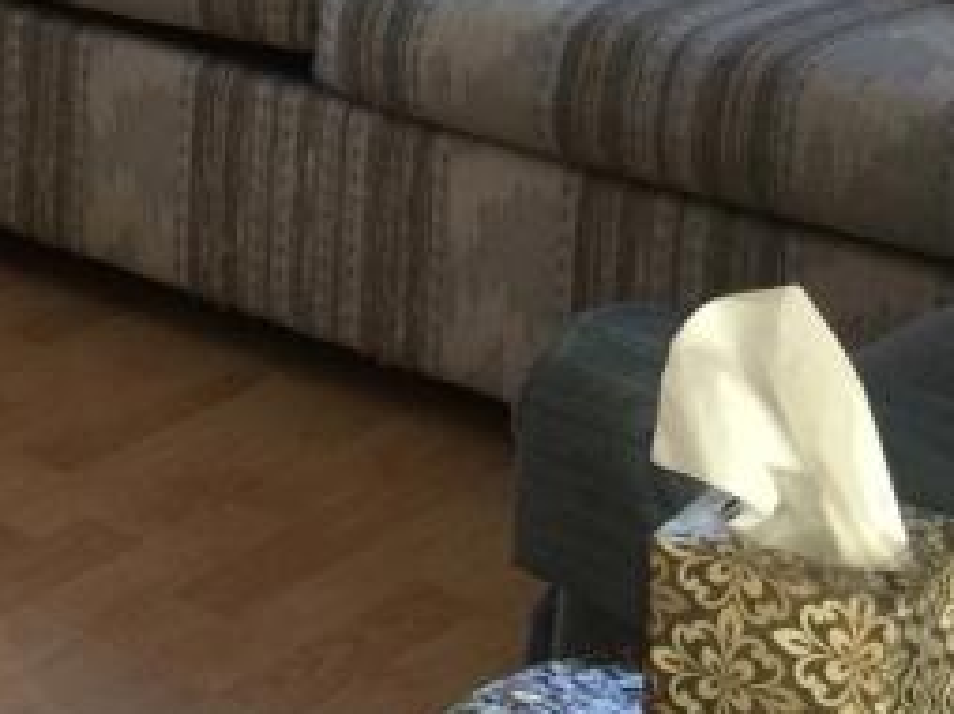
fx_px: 3221
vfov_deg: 12.0
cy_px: -380
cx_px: -398
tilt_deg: -10.6
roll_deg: -0.4
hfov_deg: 15.7
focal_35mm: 117
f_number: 2.2
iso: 50
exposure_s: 1/15
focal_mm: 4.15
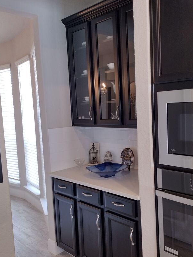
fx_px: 267
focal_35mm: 36
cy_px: 133
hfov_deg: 39.5
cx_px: 114
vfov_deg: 51.3
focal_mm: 4.71
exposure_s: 1/60
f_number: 1.7
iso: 208
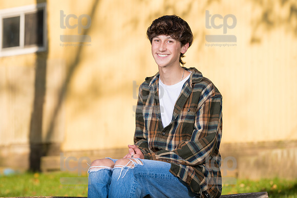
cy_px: 85
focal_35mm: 165
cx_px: 128
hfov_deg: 12.4
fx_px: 1366
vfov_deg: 8.3
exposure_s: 1/250
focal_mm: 145
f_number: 4.5
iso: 31
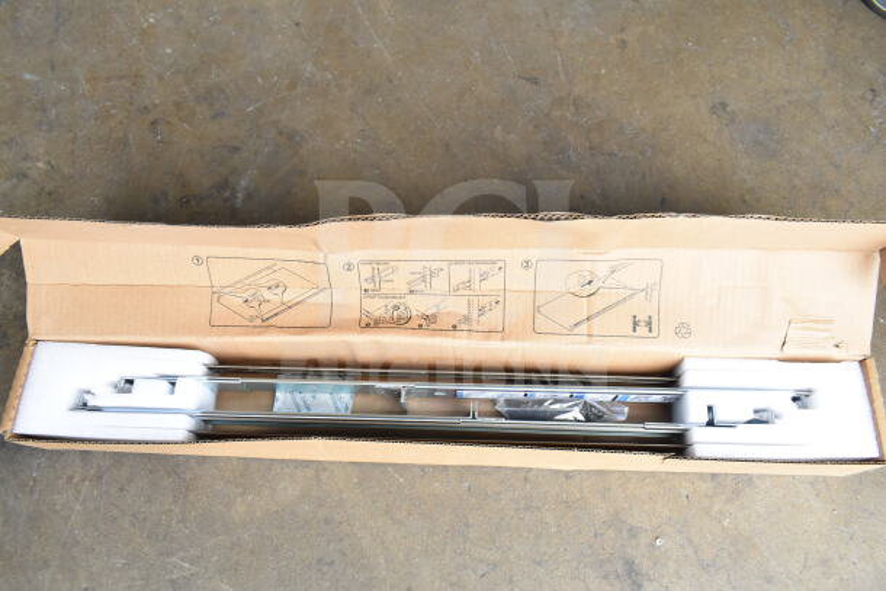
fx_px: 665
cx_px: 443
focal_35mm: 27
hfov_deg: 67.4
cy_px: 296
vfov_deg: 48.0
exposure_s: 1/200
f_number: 7.1
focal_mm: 18
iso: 1600
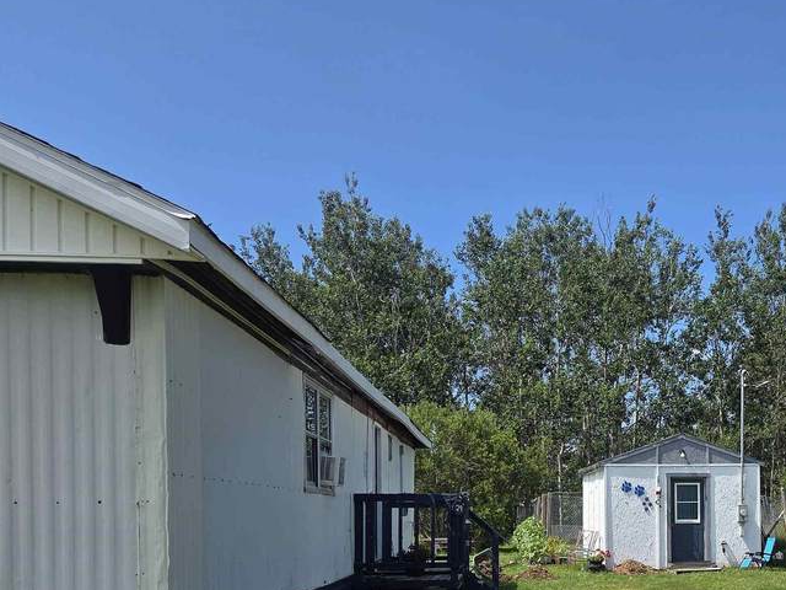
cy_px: 497
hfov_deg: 39.1
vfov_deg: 30.5
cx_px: 666
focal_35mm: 46
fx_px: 1044
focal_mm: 5.4
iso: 80
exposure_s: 1/5261
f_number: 1.8
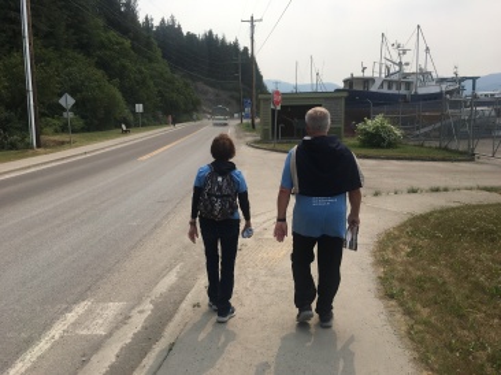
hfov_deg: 61.7
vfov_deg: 48.2
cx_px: 250
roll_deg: +2.1
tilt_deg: -8.5
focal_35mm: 29
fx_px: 419
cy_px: 188
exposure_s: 1/2137
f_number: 2.2
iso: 25
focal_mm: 4.15
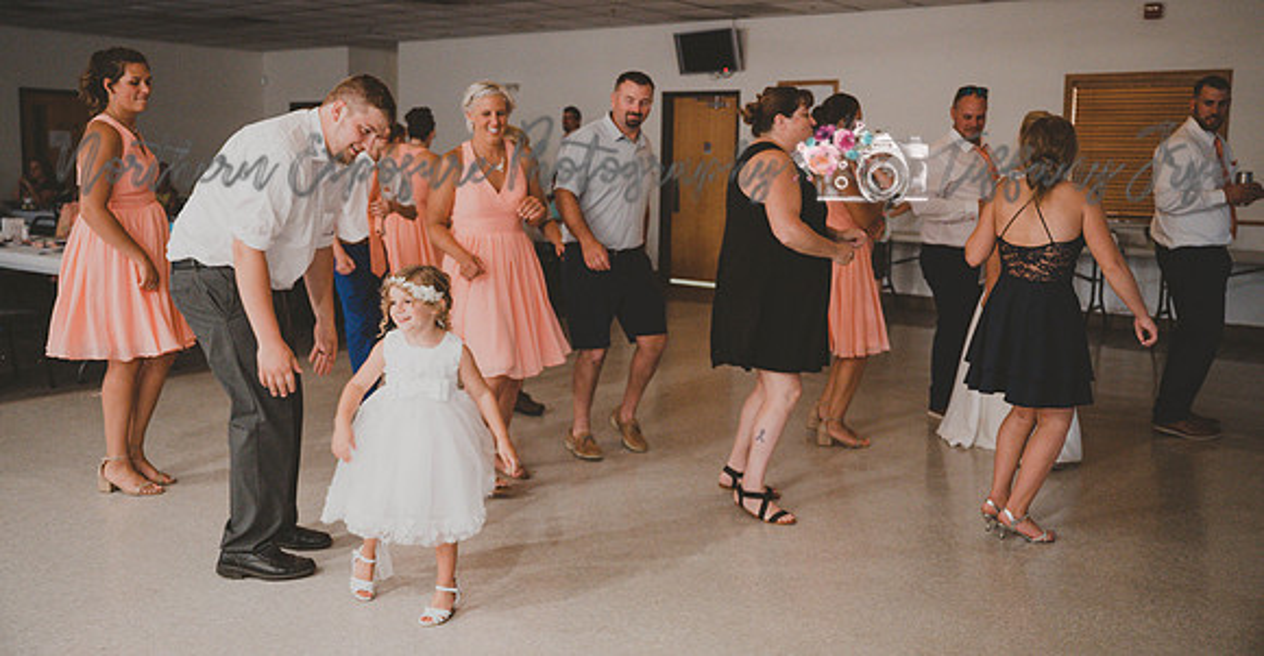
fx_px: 1158
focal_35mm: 35
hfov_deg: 57.3
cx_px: 632
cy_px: 288
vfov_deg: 31.6
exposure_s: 1/125
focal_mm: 33
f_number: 2.8
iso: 3200
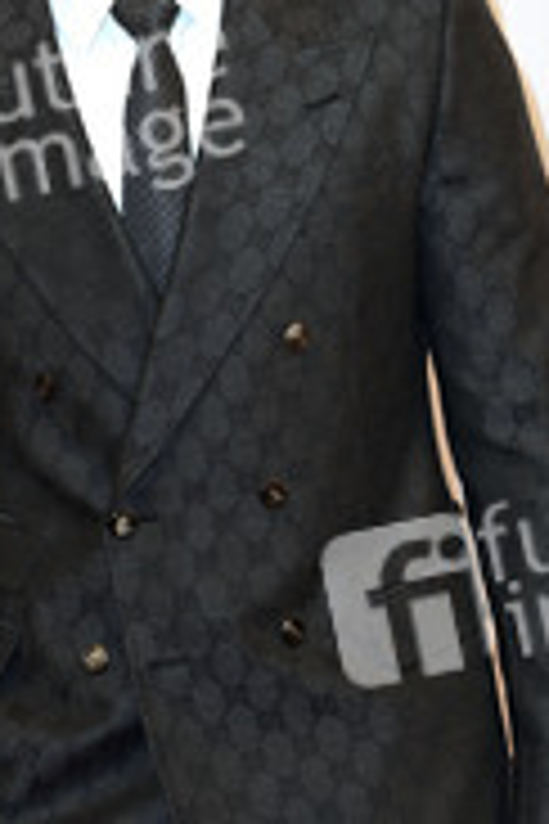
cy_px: 356
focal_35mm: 179
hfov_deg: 7.7
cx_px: 144
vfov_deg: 11.5
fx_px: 4094
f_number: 6.3
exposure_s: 1/250
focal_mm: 82
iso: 400
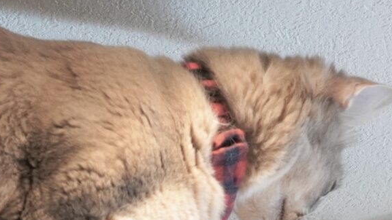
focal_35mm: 191
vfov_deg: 6.3
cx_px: 61
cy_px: 340
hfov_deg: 11.2
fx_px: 1983
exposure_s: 1/60
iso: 1250
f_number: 6.3
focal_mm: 35
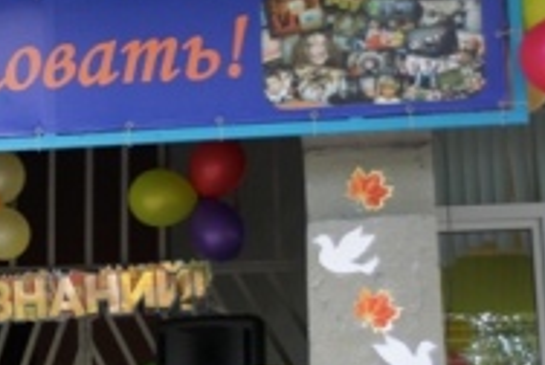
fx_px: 1622
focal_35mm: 107
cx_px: -87
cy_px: 158
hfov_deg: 18.2
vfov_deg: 12.8
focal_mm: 30
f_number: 4
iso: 400
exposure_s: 1/50
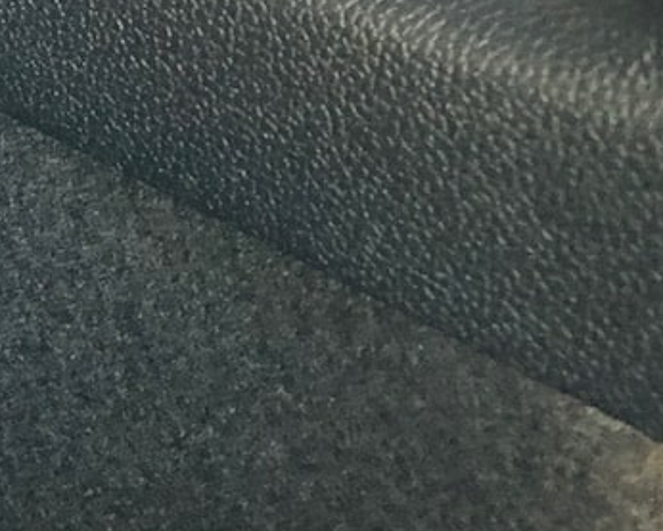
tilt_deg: -28.5
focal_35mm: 101
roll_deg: +6.8
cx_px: -531
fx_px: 1982
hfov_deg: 16.1
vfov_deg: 15.0
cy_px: -6
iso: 100
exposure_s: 1/12
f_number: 1.8
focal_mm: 4
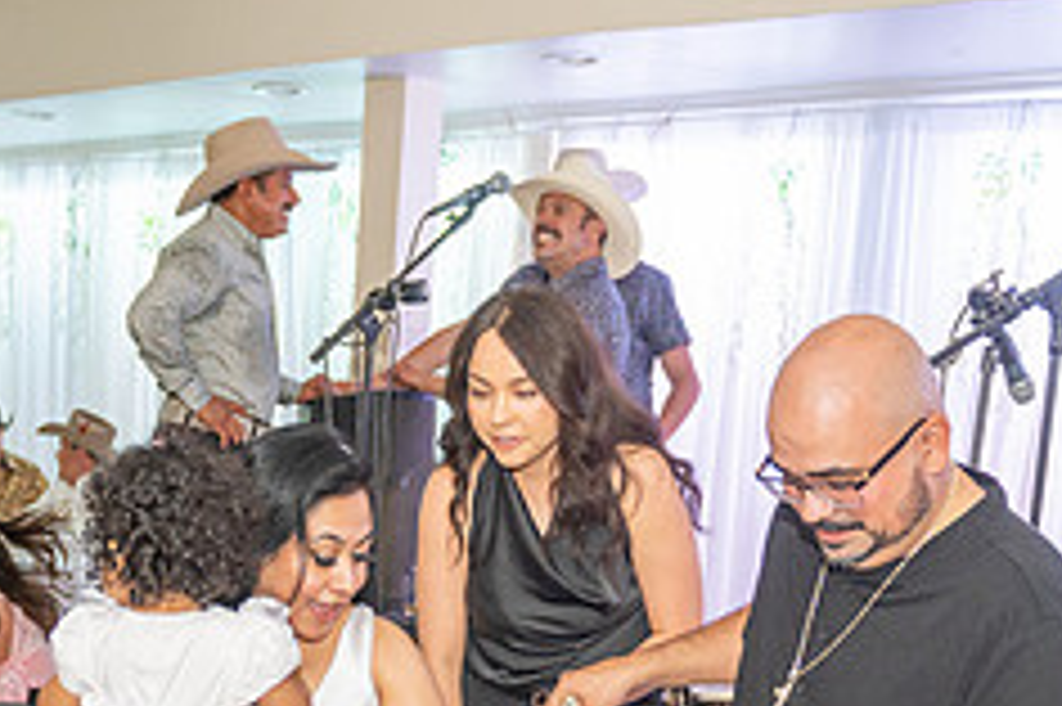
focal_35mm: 64
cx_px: 333
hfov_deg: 31.1
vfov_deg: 20.0
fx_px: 1887
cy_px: 825
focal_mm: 26
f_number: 3.2
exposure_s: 1/160
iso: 800
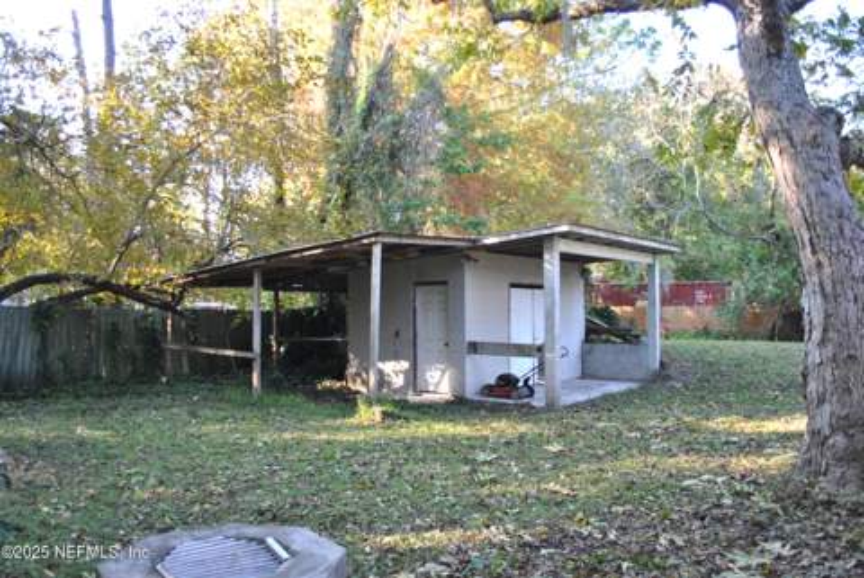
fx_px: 649
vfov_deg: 48.0
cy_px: 289
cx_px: 432
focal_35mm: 27
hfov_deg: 67.3
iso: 200
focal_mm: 18
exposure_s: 1/60
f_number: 4
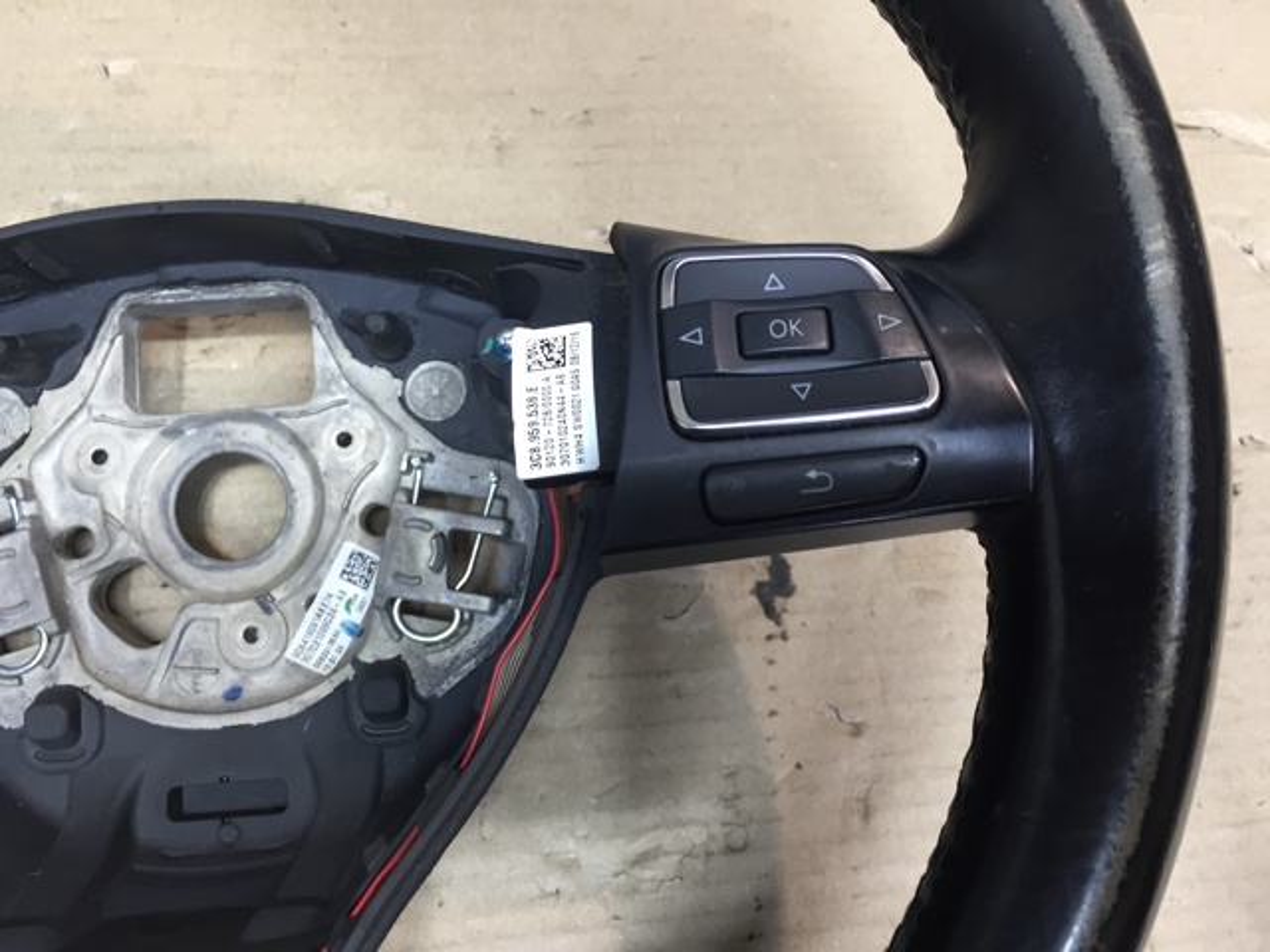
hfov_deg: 61.7
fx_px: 1064
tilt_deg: -69.3
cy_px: 476
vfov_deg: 48.2
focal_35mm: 29
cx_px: 635
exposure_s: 1/33
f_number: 2.2
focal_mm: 4.15
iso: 100
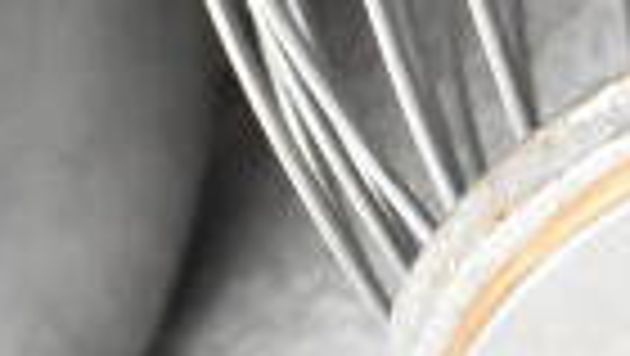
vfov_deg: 7.9
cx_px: 1035
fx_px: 2524
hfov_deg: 13.2
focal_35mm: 151
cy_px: 484
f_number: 7.1
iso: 1600
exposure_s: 1/200
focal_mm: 22
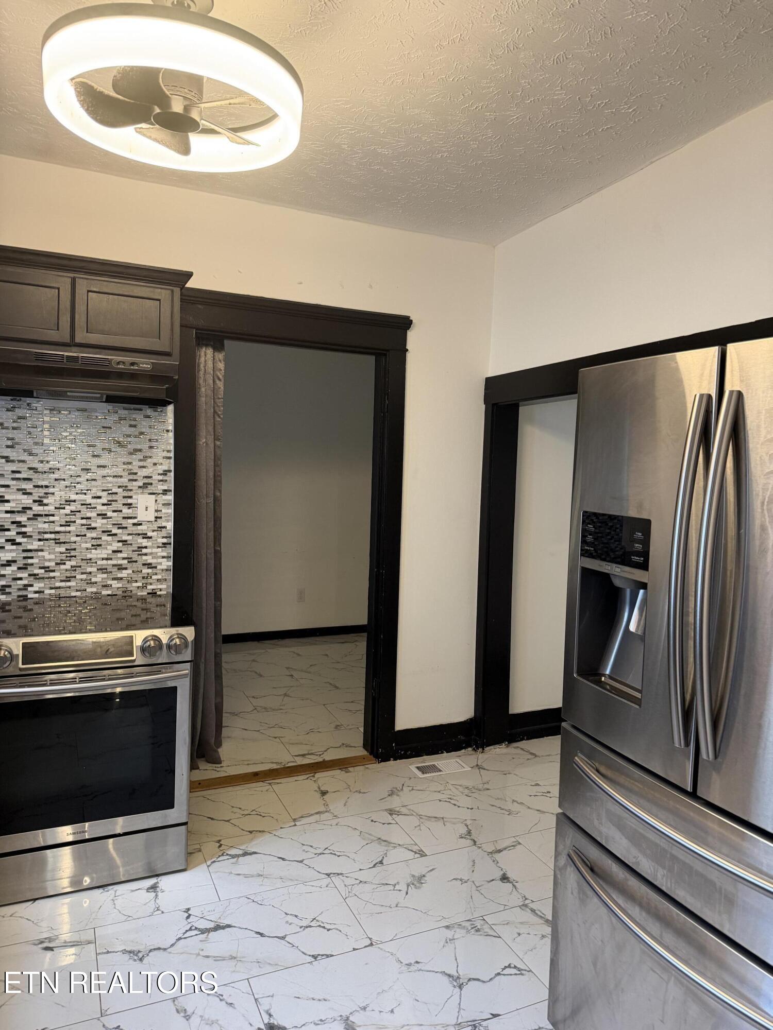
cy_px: 515
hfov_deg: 56.8
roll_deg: -1.5
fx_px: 715
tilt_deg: -3.7
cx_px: 386
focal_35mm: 24
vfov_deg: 71.6
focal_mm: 6.76
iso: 320
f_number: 1.78
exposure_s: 1/60
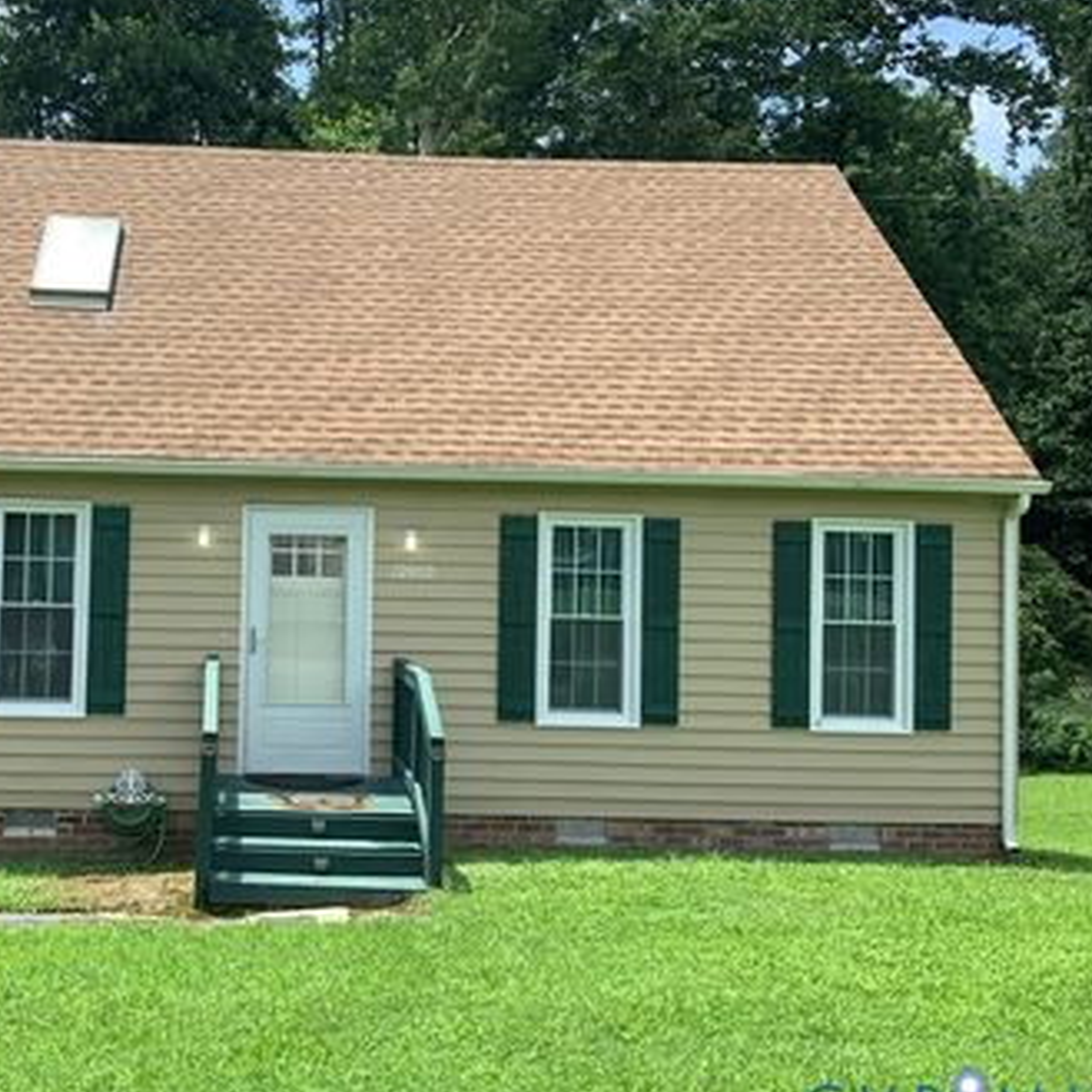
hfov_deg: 41.8
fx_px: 1392
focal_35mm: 39
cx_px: 305
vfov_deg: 42.8
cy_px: 529
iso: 16
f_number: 1.8
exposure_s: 1/855
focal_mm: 3
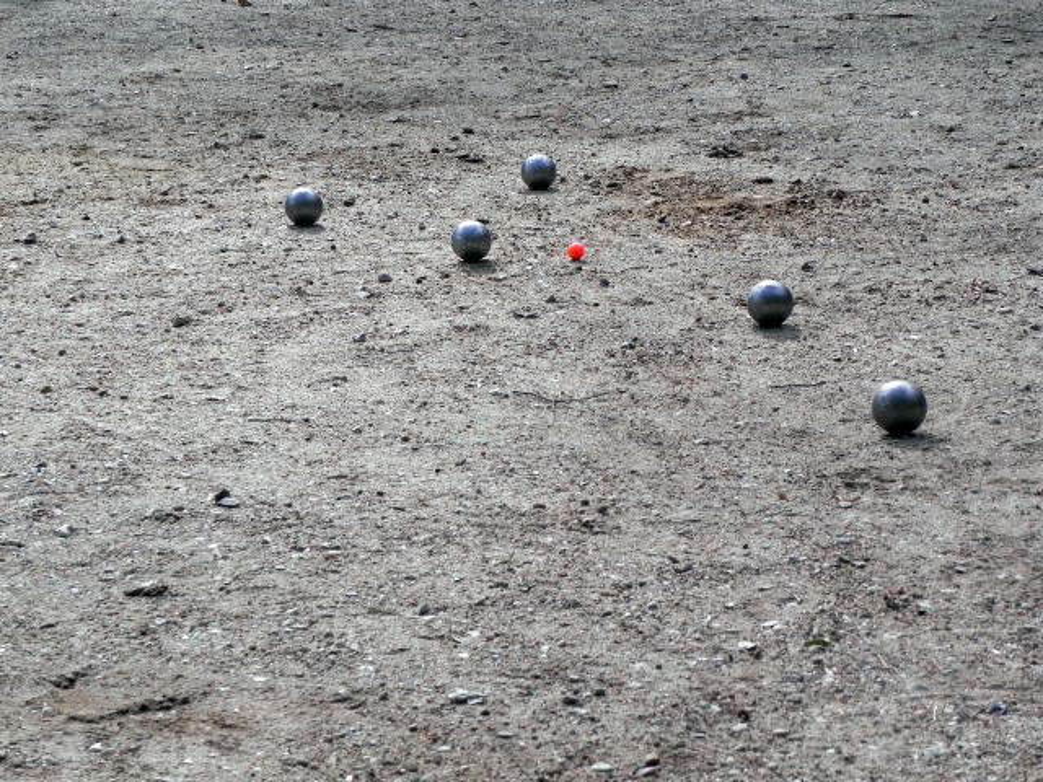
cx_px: 522
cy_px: 391
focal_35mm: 105
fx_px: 3164
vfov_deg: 14.1
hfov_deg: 18.7
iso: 160
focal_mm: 18.8
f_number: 5.6
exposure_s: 1/231
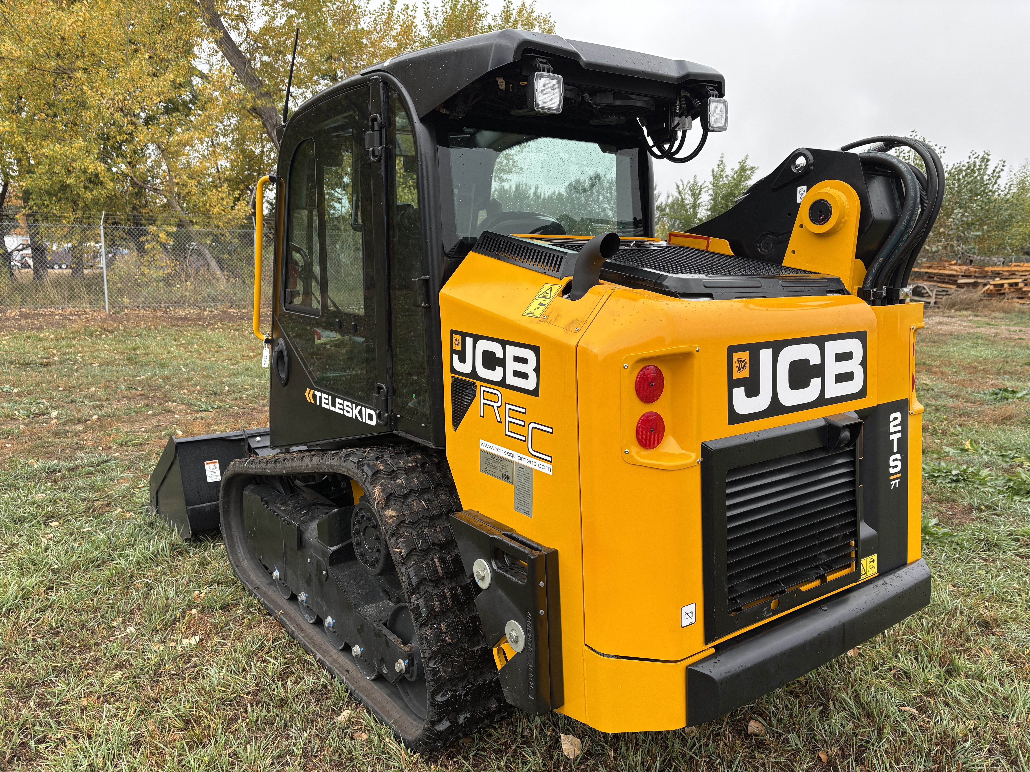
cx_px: 515
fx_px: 774
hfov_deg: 67.3
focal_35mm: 26
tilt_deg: -8.8
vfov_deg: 53.1
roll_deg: -0.8
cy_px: 386
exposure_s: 1/1016
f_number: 1.6
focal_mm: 5.96
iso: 50
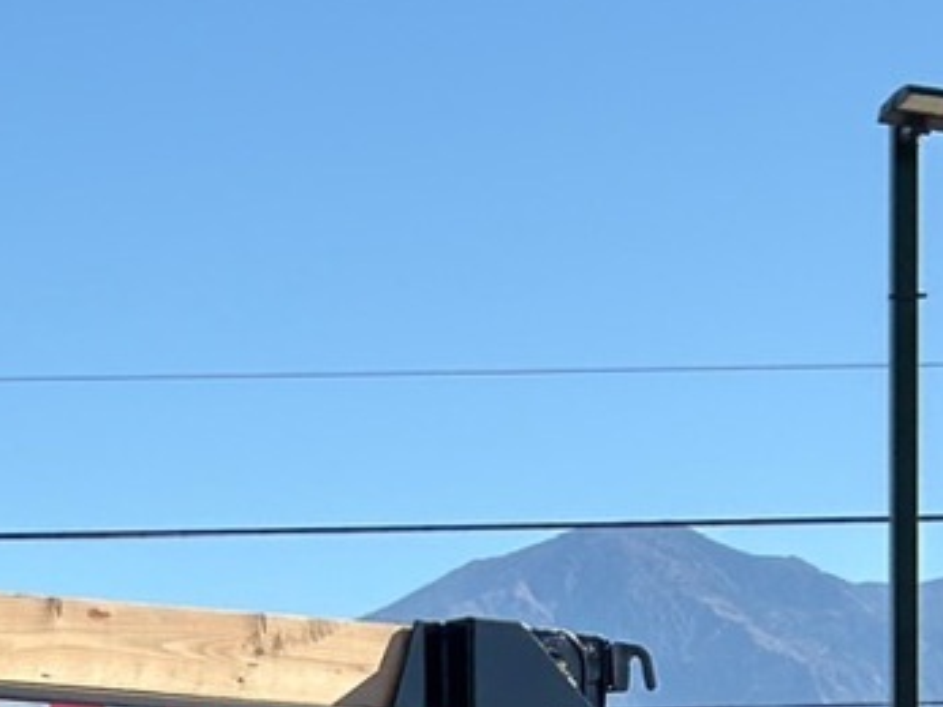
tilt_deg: +0.5
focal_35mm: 219
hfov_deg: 8.5
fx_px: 5964
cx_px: -1090
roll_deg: +0.4
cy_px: 1128
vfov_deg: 6.7
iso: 80
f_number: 1.78
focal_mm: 6.76
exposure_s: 1/2494
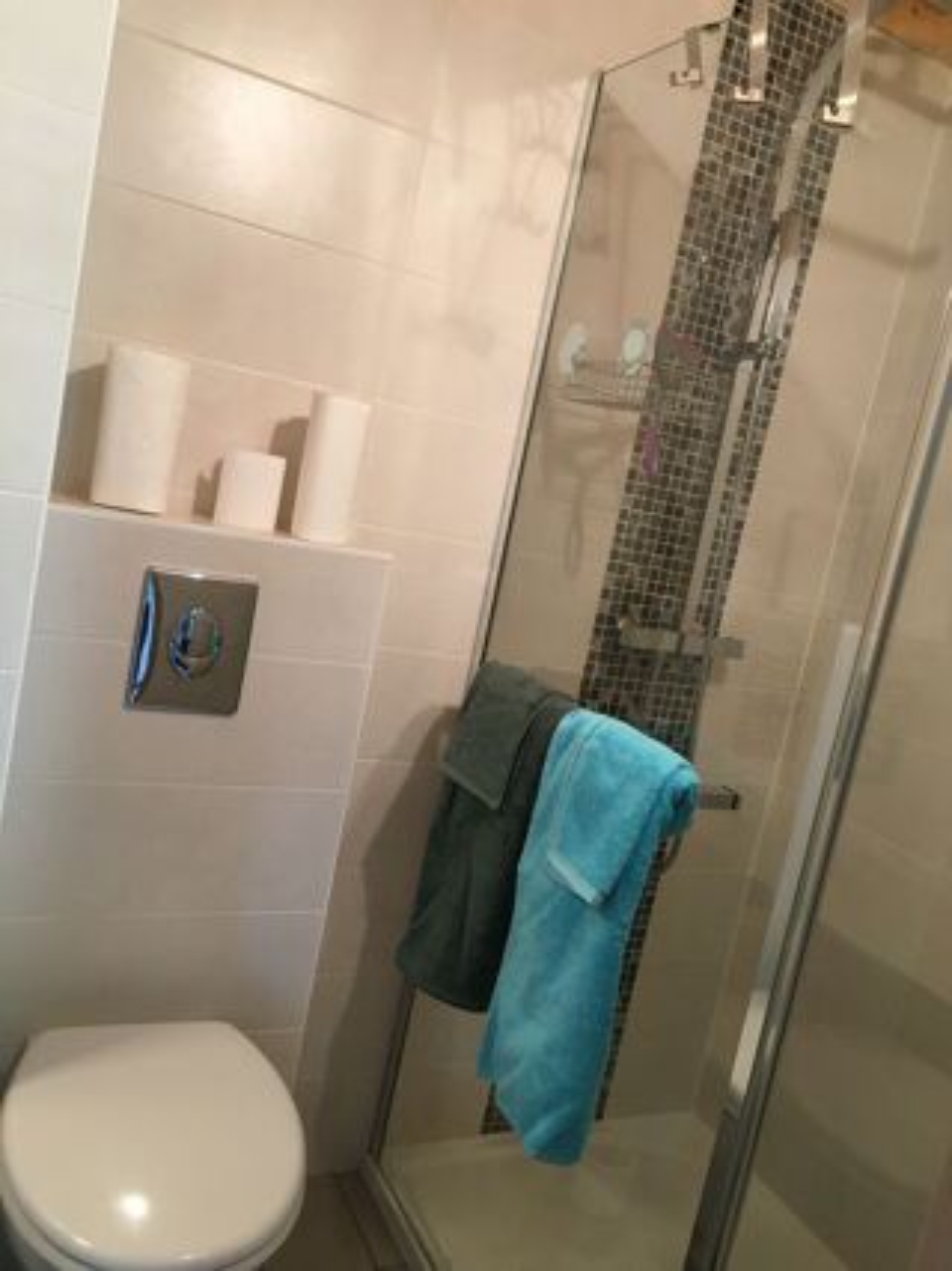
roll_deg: -12.8
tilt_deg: -10.5
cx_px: 476
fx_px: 1064
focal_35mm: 29
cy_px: 636
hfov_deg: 48.2
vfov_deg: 61.7
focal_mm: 4.15
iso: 125
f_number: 2.2
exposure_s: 1/33
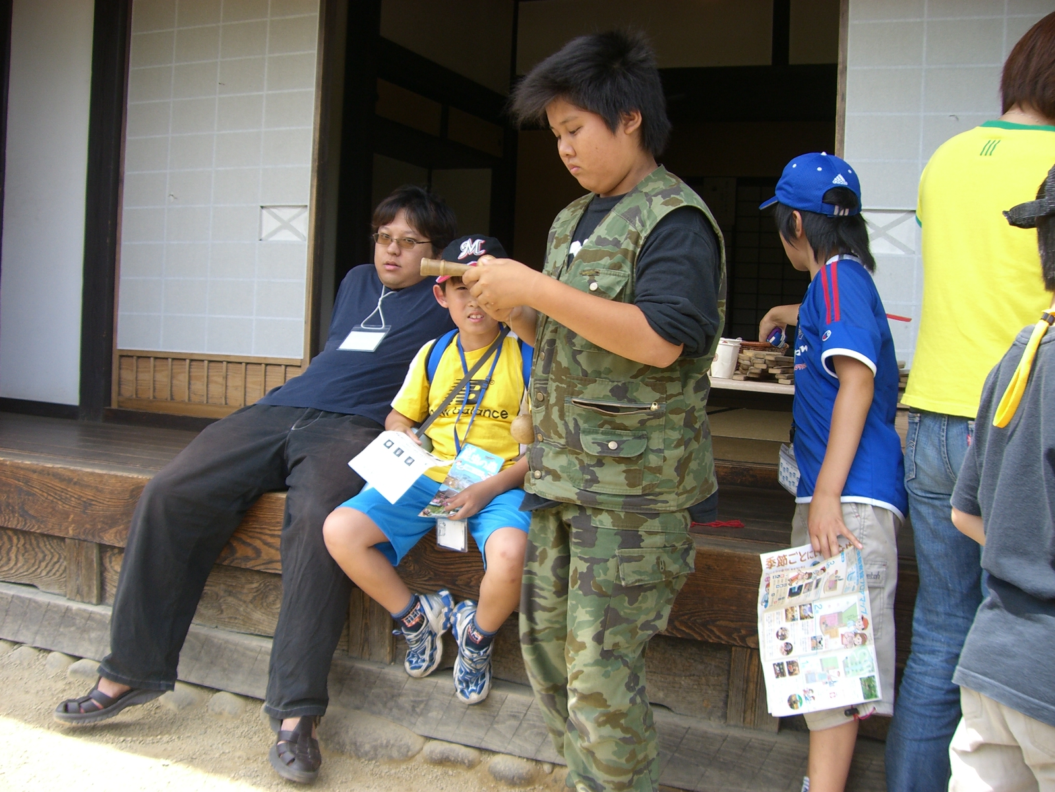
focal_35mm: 38
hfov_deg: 49.0
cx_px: 528
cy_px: 396
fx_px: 1158
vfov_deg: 37.7
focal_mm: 6.2
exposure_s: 1/250
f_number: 2.7
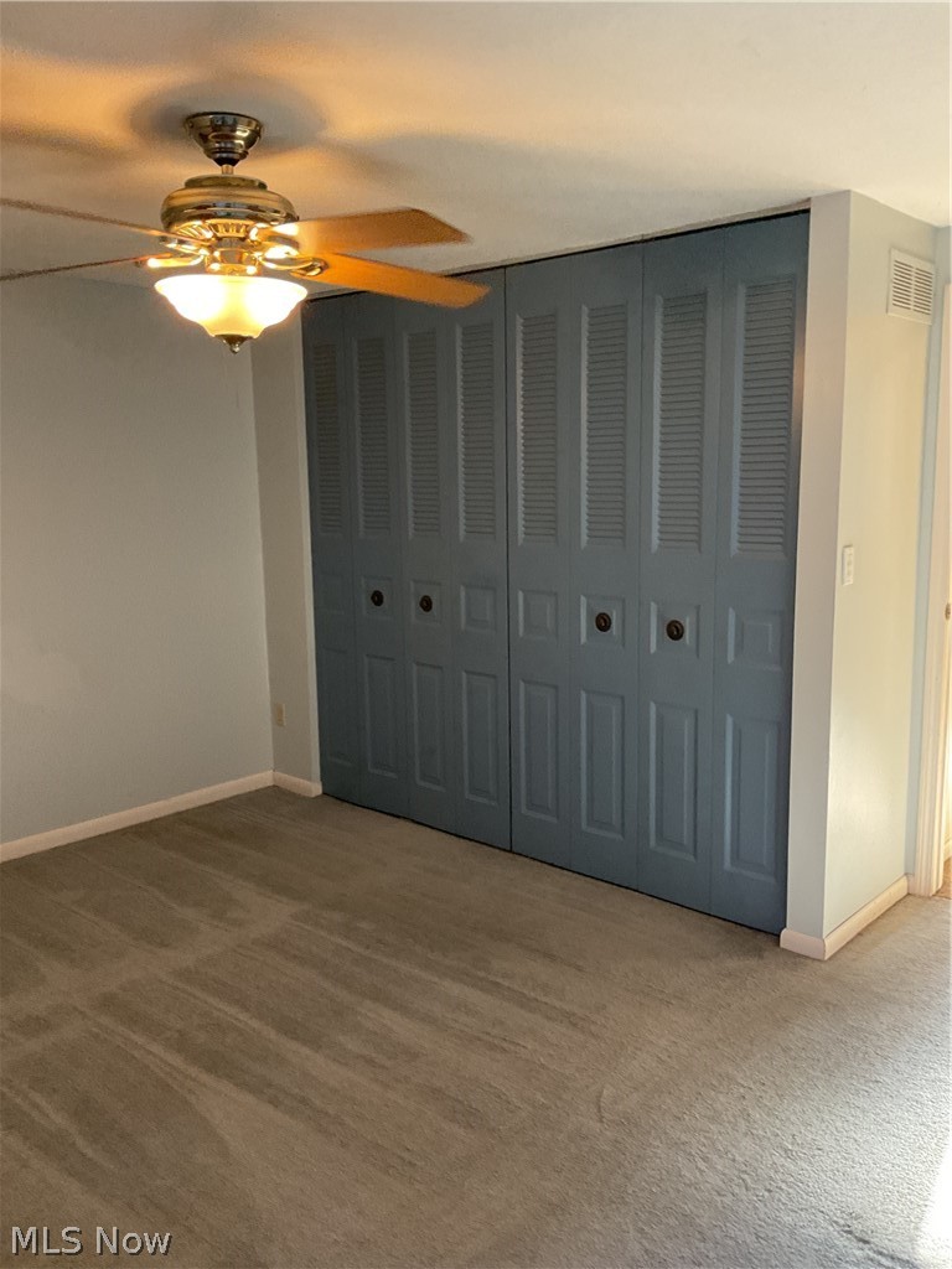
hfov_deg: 48.2
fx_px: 1063
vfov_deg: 61.7
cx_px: 476
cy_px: 634
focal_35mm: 29
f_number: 1.8
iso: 250
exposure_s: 1/60
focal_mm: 3
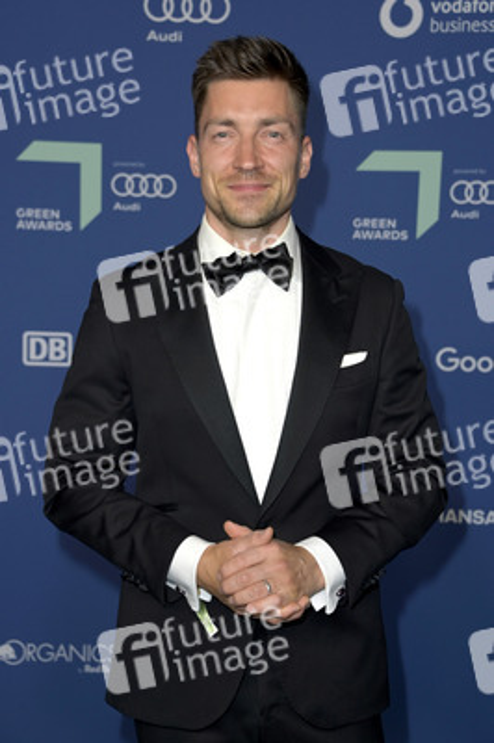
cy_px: 372
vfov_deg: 28.9
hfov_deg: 19.4
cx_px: 247
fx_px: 1443
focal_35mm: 70
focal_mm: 70
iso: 800
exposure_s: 1/250
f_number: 5.6
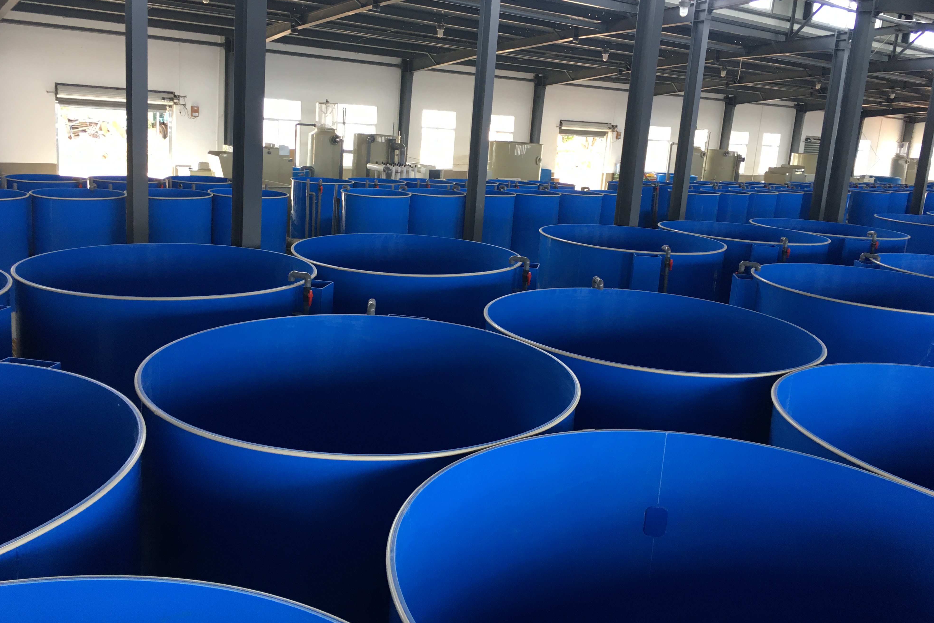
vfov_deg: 42.2
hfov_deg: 60.3
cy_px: 271
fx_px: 804
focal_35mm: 31
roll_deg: -4.6
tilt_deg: -10.4
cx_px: 460
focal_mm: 4.15
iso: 32
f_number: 2.2
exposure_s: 1/33
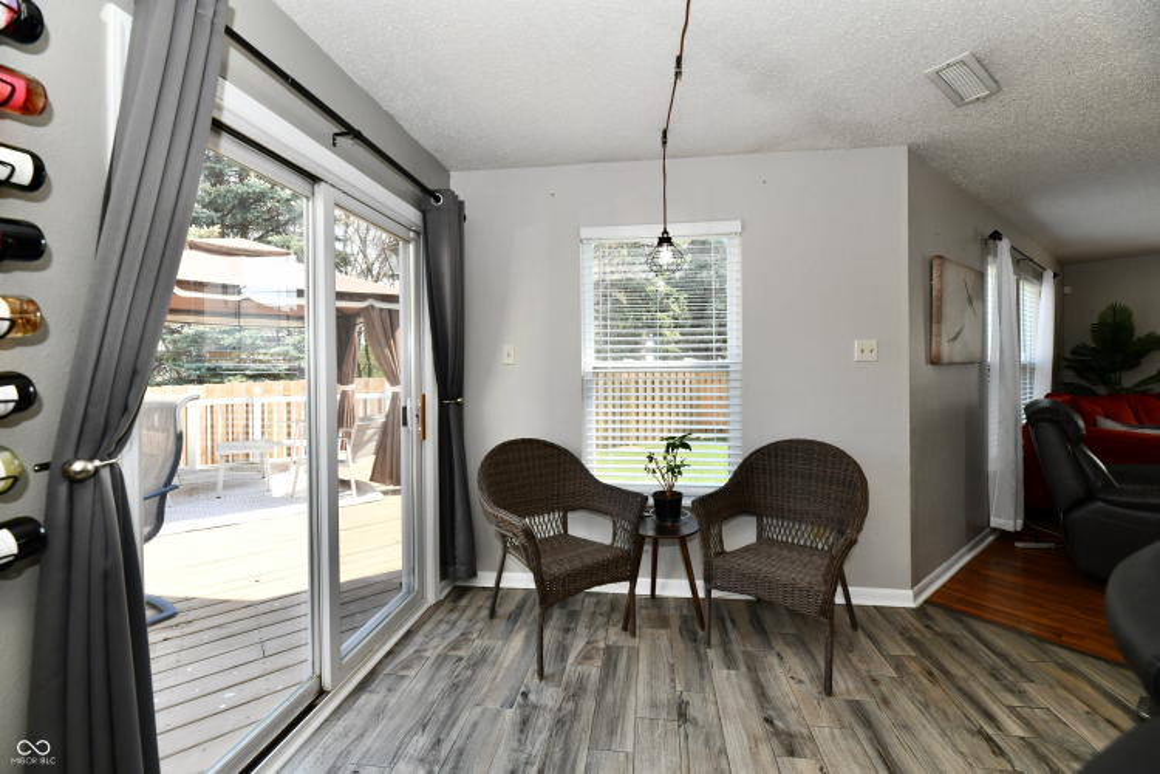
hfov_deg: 104.3
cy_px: 387
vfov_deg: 81.2
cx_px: 580
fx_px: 451
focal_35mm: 14
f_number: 8
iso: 640
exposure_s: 1/250
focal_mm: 14
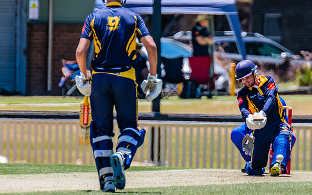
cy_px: 108
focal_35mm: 1119
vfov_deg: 1.2
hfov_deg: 1.9
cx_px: 239
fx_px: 9512
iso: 640
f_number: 7.1
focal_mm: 550
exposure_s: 1/2000
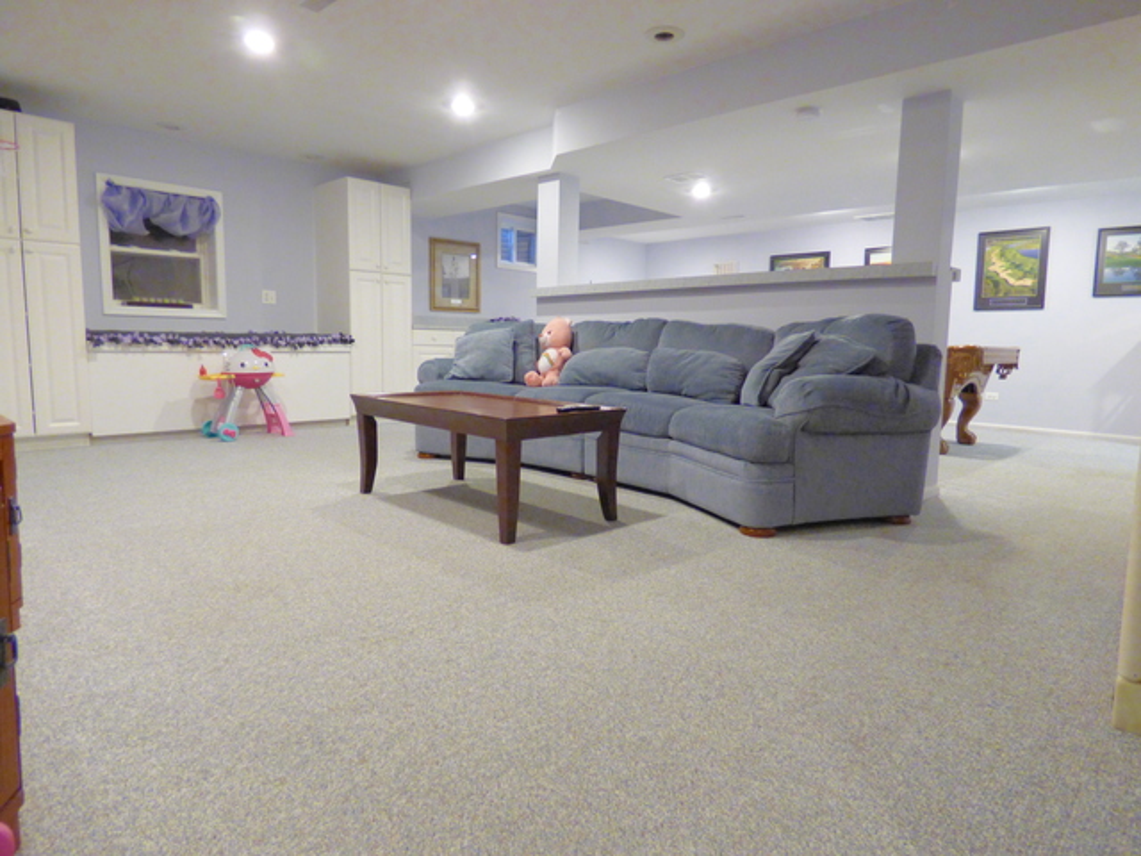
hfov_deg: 81.7
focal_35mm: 20
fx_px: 659
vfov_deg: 66.0
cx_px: 570
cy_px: 428
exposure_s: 1/13
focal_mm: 3.58
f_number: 2.8
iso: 400
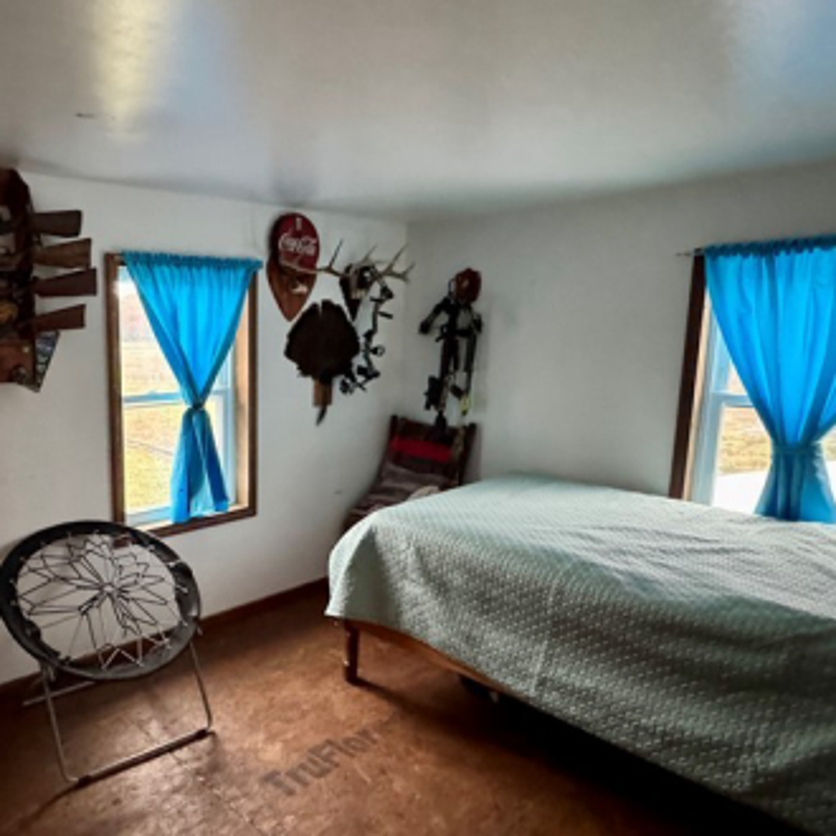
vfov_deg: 62.9
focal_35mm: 25
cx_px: 209
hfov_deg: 59.6
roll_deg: +0.4
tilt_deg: -11.0
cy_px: 441
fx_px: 683
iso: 1250
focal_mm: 2.22
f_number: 2.2
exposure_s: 1/45
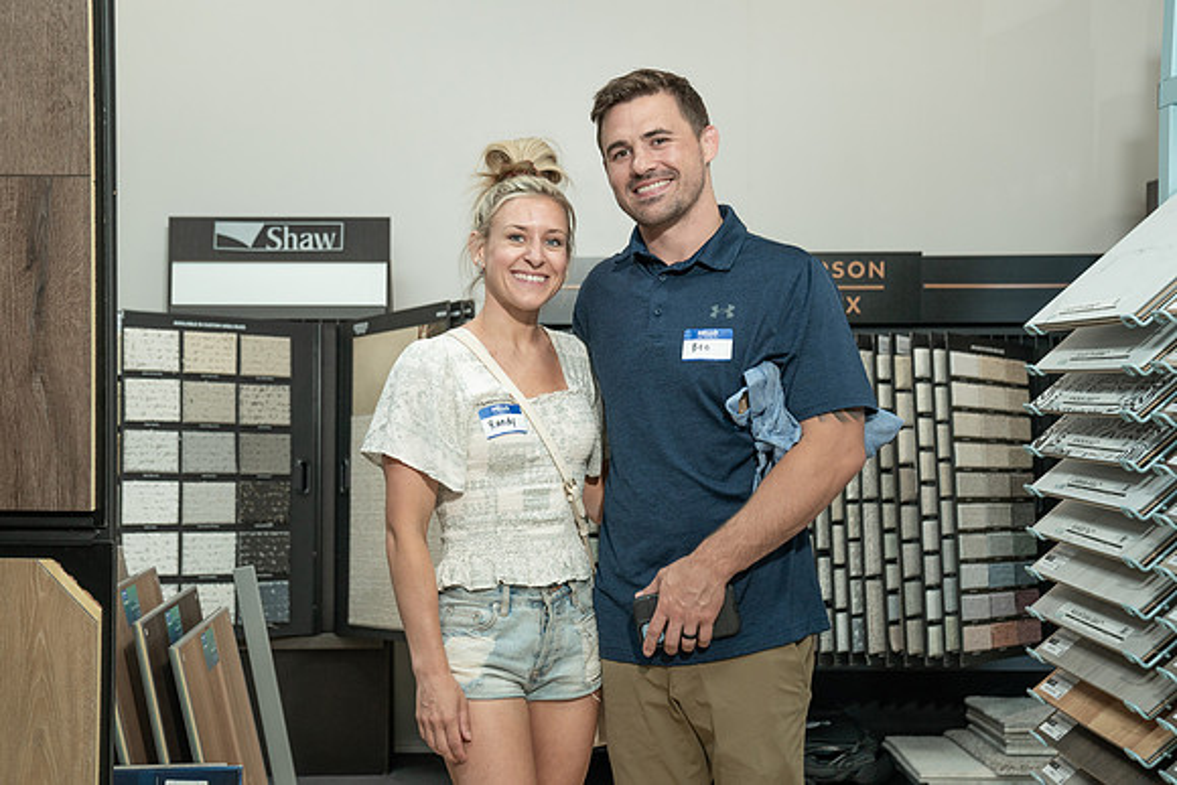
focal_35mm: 48
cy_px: 384
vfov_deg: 28.0
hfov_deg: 40.9
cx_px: 540
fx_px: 1578
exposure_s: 1/100
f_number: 4
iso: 800
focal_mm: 44
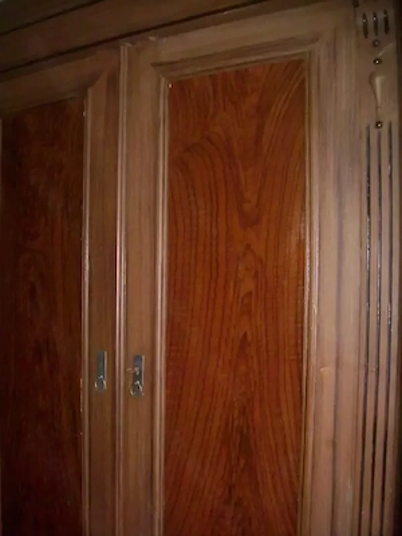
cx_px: 201
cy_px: 268
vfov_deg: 51.4
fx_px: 557
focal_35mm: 36
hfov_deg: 39.7
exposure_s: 1/64
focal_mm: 6
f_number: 2.7
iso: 160
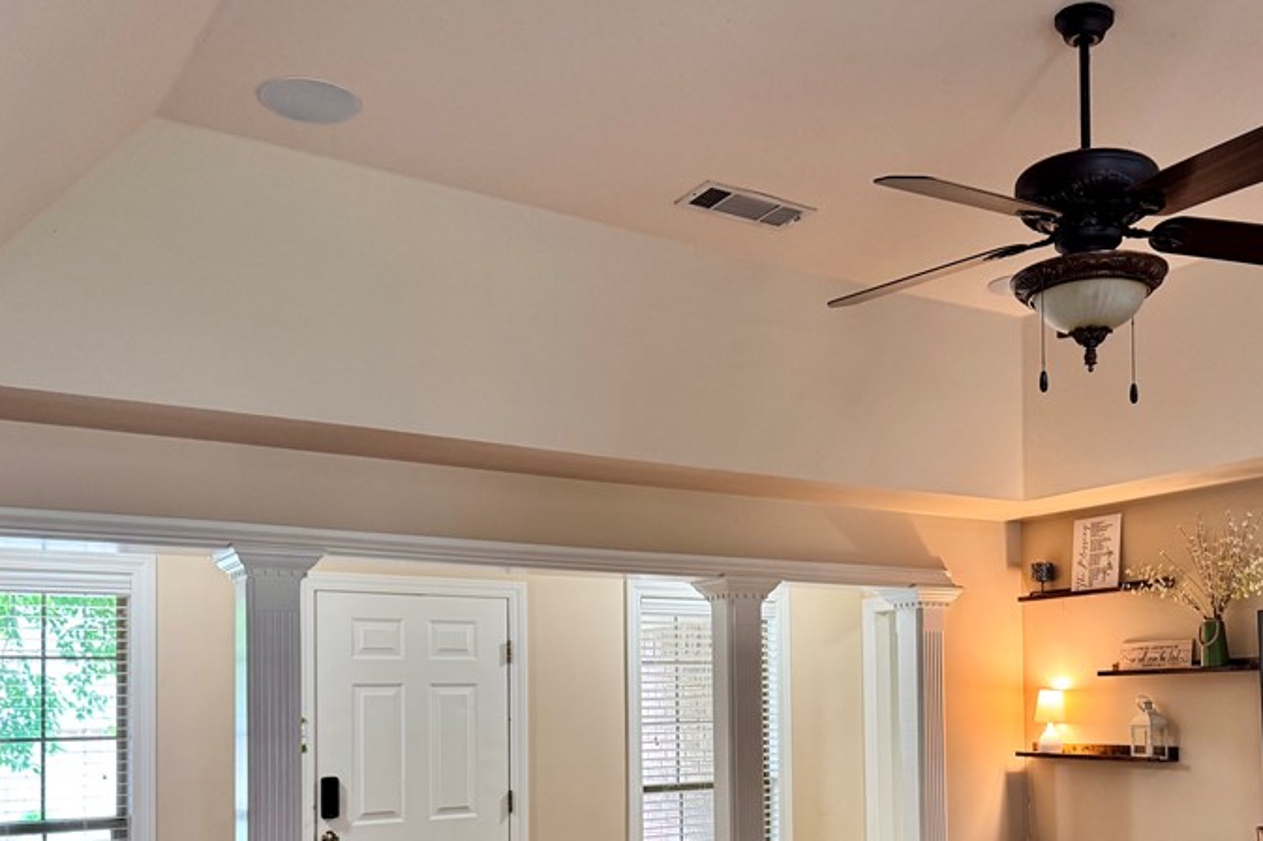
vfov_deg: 34.1
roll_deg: +1.2
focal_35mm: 38
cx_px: 828
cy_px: 661
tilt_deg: +1.3
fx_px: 1332
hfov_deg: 49.9
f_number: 1.78
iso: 200
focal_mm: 6.76
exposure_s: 1/60
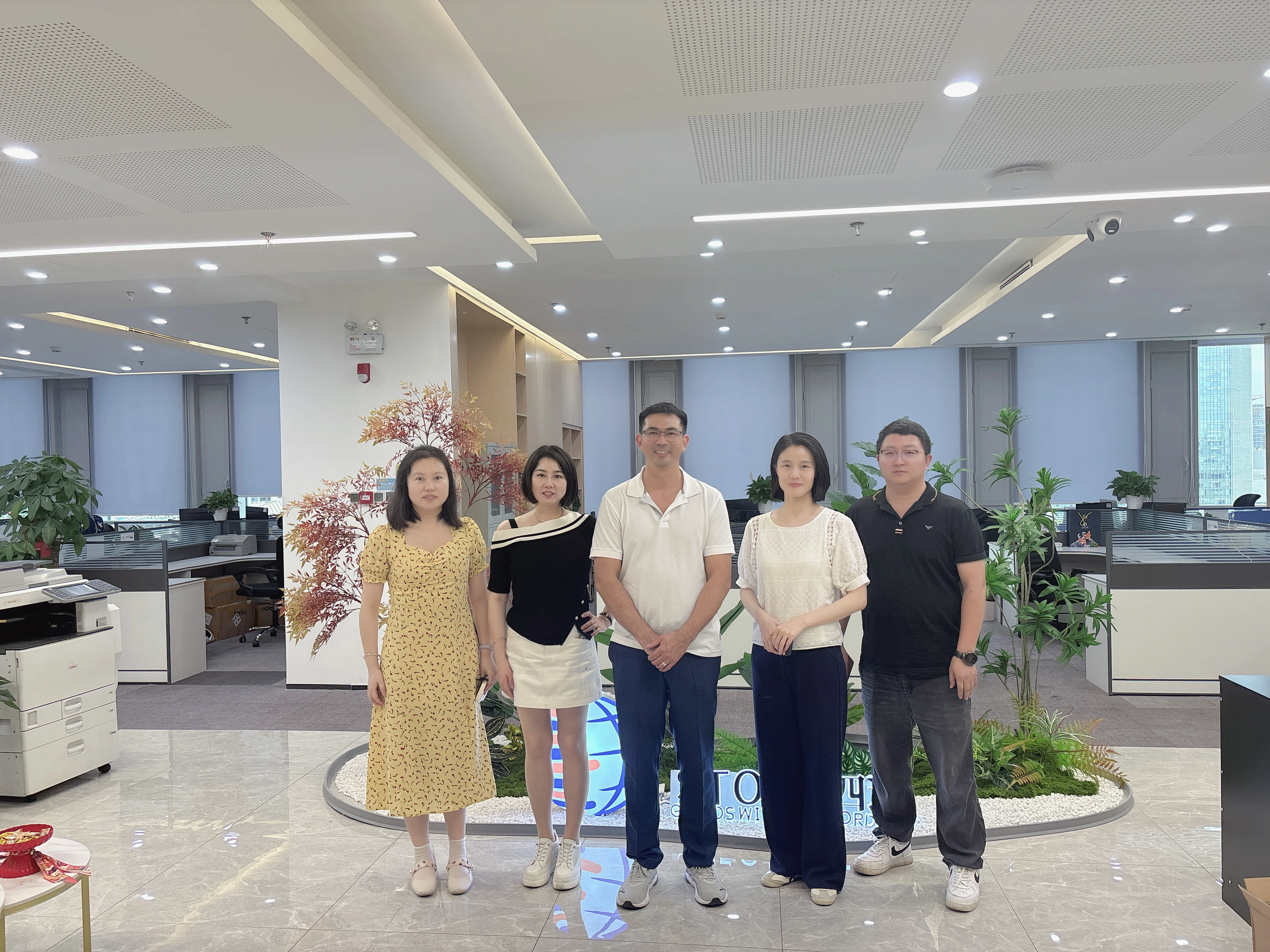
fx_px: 954
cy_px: 476
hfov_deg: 67.3
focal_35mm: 26
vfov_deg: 53.1
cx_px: 635
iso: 100
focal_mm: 5.96
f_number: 1.6
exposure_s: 1/100
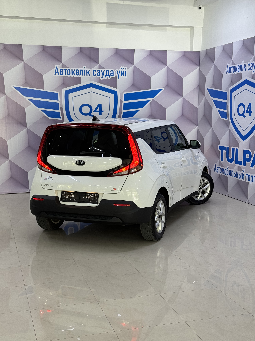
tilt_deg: -5.9
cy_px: 170
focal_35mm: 48
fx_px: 471
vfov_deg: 39.7
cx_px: 128
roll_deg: -0.4
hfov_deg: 30.3
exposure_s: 1/50
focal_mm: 6.76
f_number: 1.78
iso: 50
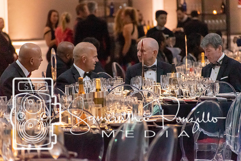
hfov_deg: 7.0
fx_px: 1967
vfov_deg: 4.7
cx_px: 120
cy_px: 80
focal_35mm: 294
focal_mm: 195
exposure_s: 1/60
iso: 12800
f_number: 5.3
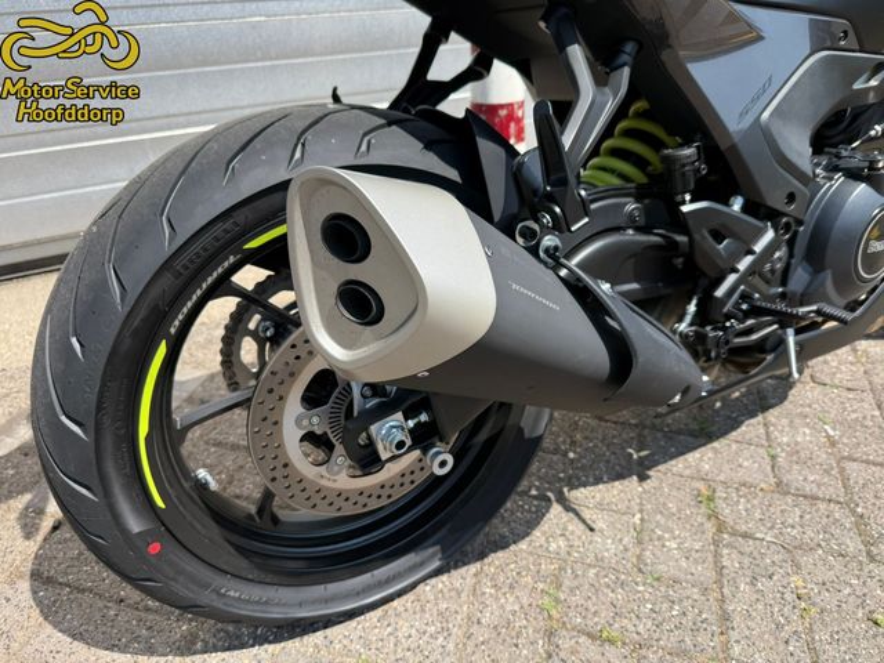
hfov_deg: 71.6
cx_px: 442
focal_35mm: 24
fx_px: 613
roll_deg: +0.5
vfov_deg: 56.8
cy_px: 332
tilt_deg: -31.2
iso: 100
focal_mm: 6.76
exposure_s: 1/2611
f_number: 1.78
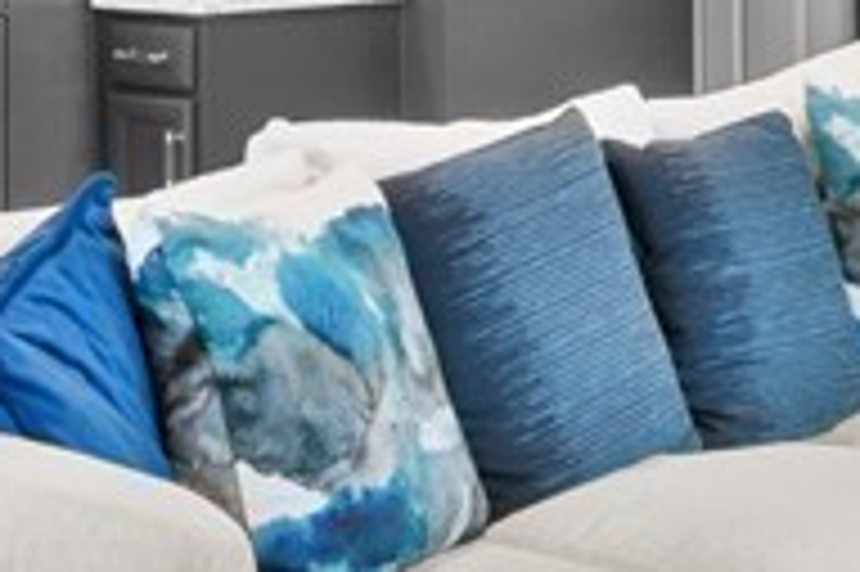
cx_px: 81
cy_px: -212
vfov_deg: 11.9
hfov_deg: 18.2
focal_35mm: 111
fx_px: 2646
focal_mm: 13
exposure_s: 1/2.5
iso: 200
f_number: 8
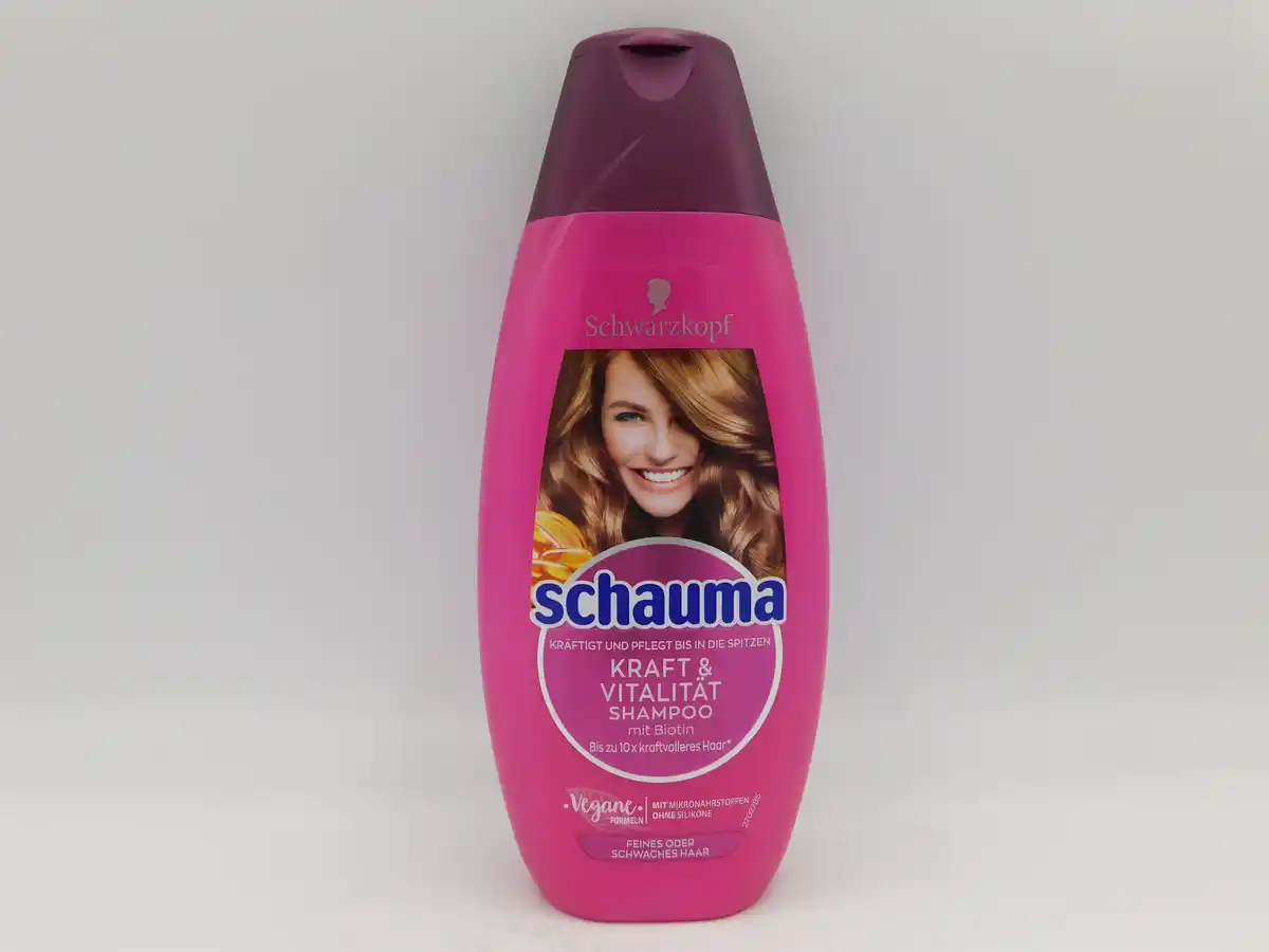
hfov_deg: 73.9
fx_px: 843
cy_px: 476
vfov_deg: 58.9
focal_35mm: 23
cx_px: 634
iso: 125
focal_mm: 4
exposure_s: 1/200
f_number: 3
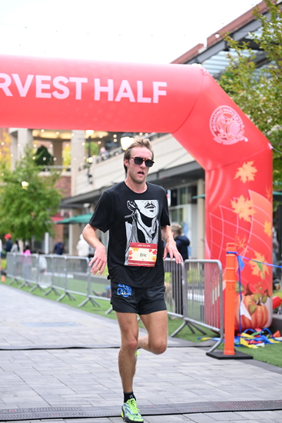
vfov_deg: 28.8
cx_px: 141
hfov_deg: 19.5
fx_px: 822
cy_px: 212
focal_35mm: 70
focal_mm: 70
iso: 1600
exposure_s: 1/640
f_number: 2.8
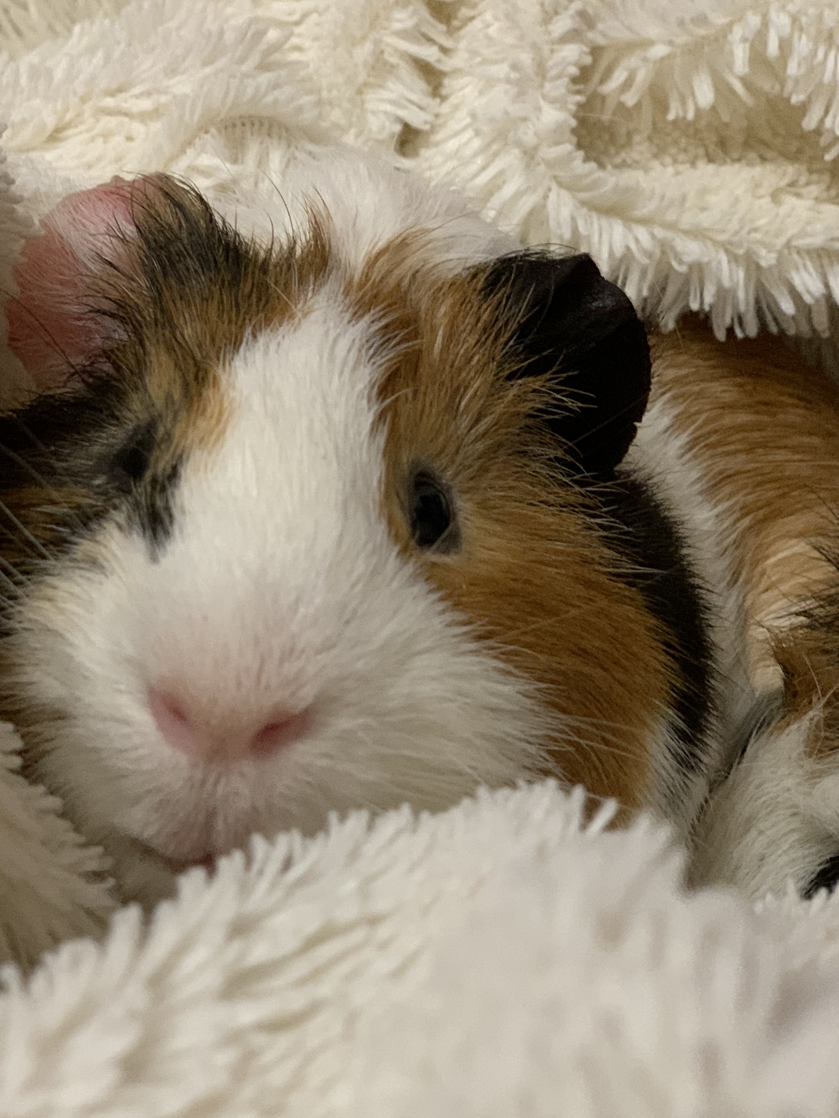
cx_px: 286
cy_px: 602
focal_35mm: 71
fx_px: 2294
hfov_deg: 20.7
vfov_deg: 27.4
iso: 320
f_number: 2.4
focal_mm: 6
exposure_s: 1/48
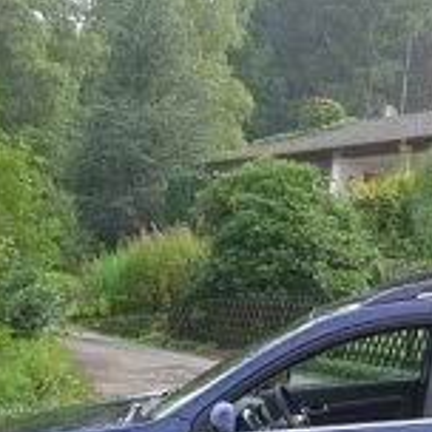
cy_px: 418
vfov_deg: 17.2
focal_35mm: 99
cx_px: 378
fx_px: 1398
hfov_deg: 17.3
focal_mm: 7.9
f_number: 2.8
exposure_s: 1/250
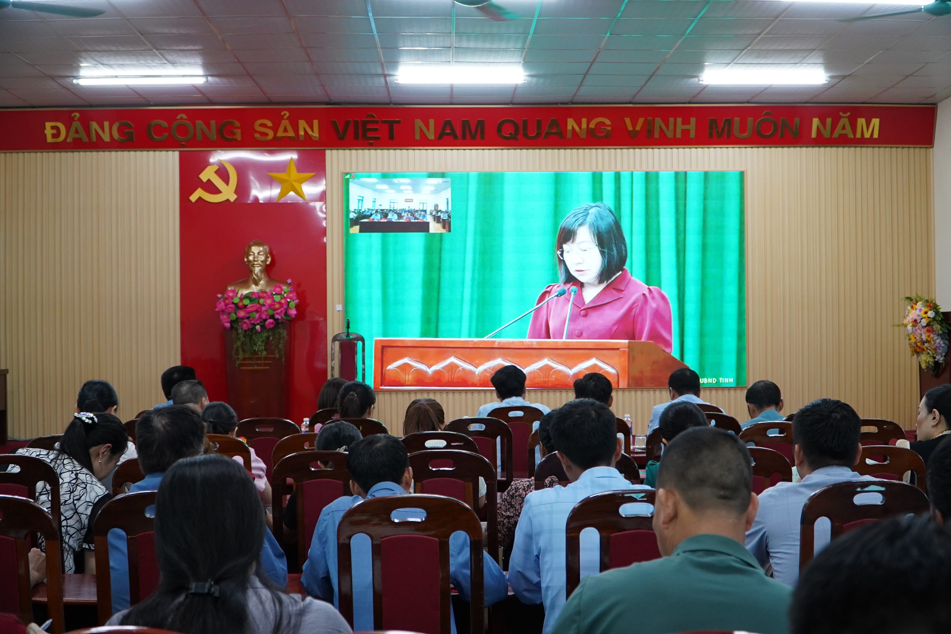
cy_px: 317
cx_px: 476
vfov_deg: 29.2
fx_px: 1215
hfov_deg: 42.7
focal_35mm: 46
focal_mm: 31
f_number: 4
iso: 2000
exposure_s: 1/160
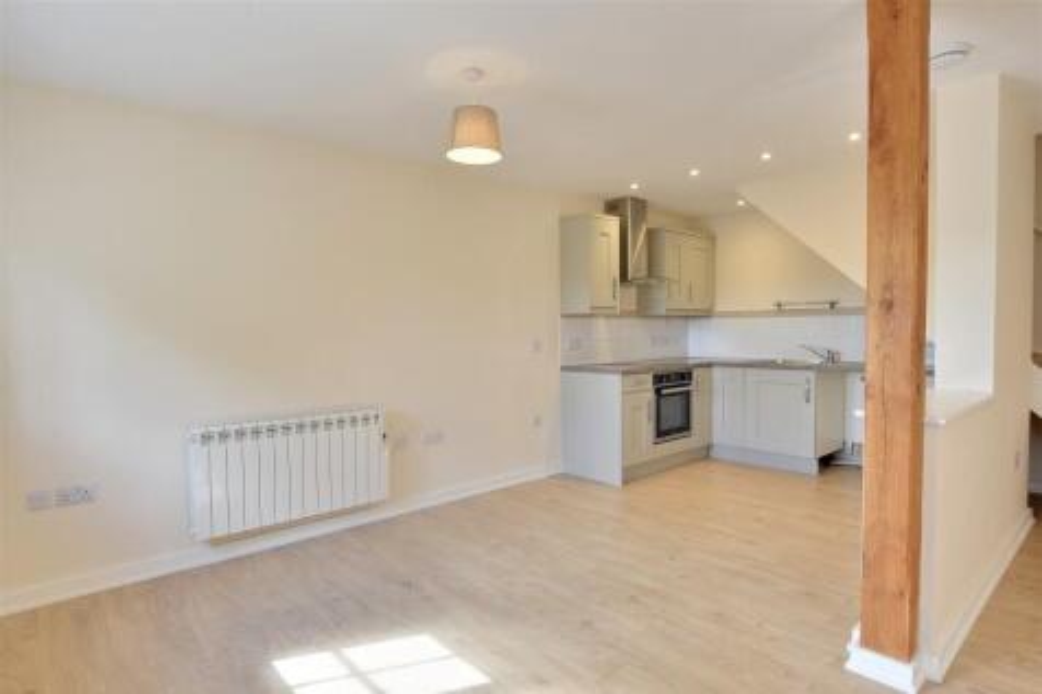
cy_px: 347
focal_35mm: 15
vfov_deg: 77.3
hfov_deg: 100.4
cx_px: 521
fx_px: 434
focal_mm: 10
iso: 100
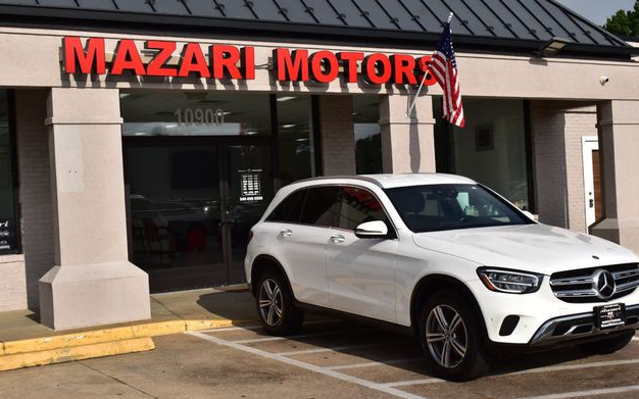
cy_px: 202
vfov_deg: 25.8
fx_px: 871
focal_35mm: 50
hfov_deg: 40.3
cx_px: 314
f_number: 11
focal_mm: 32
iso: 200
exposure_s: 1/640
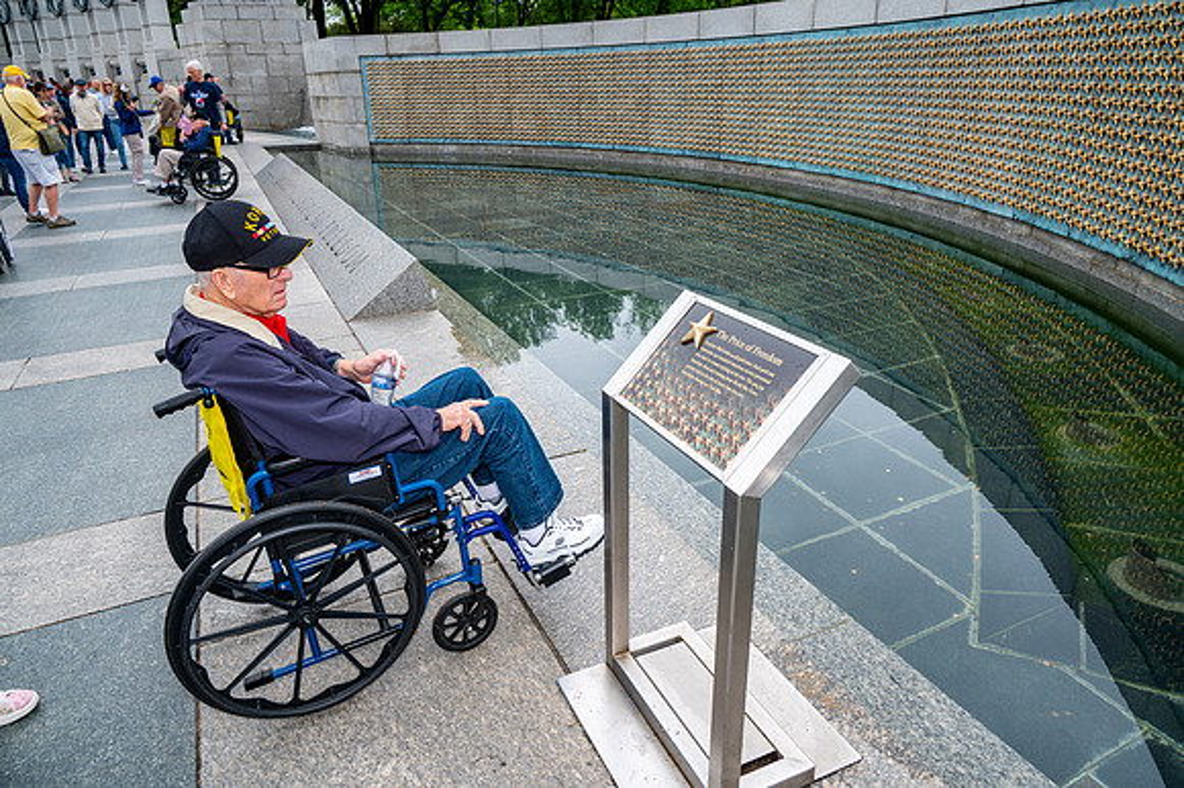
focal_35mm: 24
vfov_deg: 53.1
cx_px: 592
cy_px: 394
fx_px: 789
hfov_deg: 73.8
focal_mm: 24
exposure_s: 1/640
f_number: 8
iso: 800
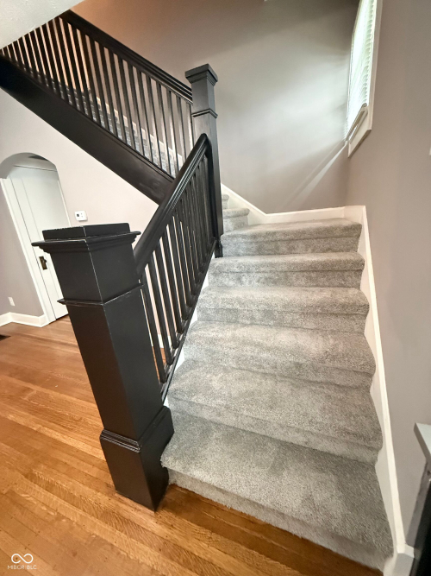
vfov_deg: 102.1
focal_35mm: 14
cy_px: 288
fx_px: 232
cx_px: 216
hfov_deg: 85.7
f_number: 2.2
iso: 1000
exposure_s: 1/60
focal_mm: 2.22
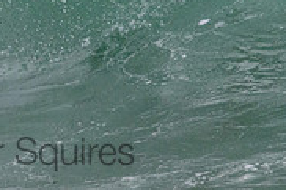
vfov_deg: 0.5
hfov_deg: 0.7
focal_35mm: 3020
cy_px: -165
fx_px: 23970
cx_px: -4
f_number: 11
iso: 2500
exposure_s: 1/2000
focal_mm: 800
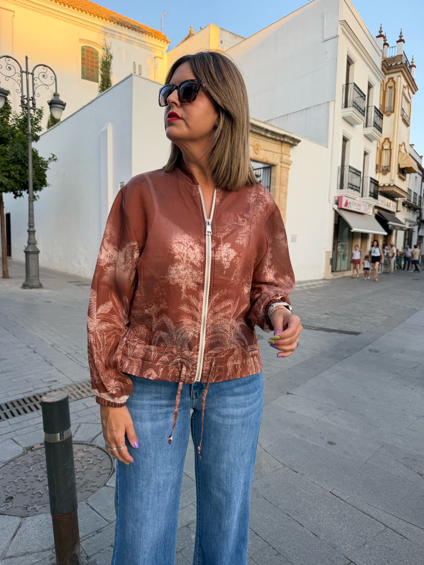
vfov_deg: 71.6
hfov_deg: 56.8
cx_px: 212
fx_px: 392
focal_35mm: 24
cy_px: 282
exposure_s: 1/344
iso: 100
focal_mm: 6.76
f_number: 1.78
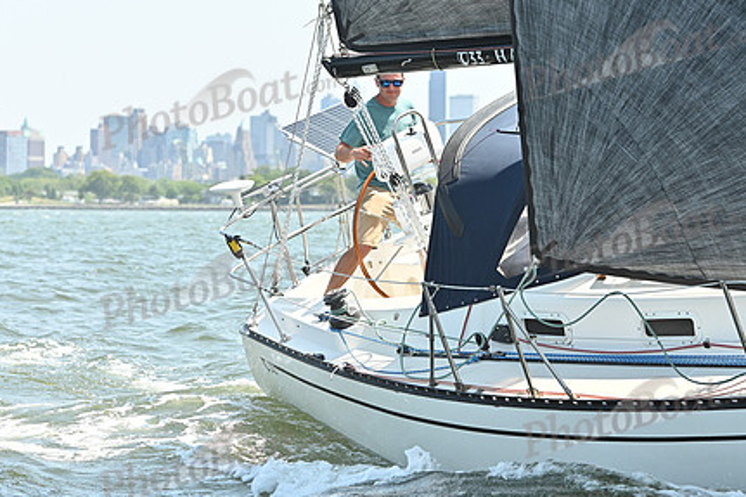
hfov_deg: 15.5
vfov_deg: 10.4
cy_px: 171
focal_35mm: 132
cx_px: 434
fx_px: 2734
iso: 320
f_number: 5
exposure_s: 1/1250
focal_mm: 98
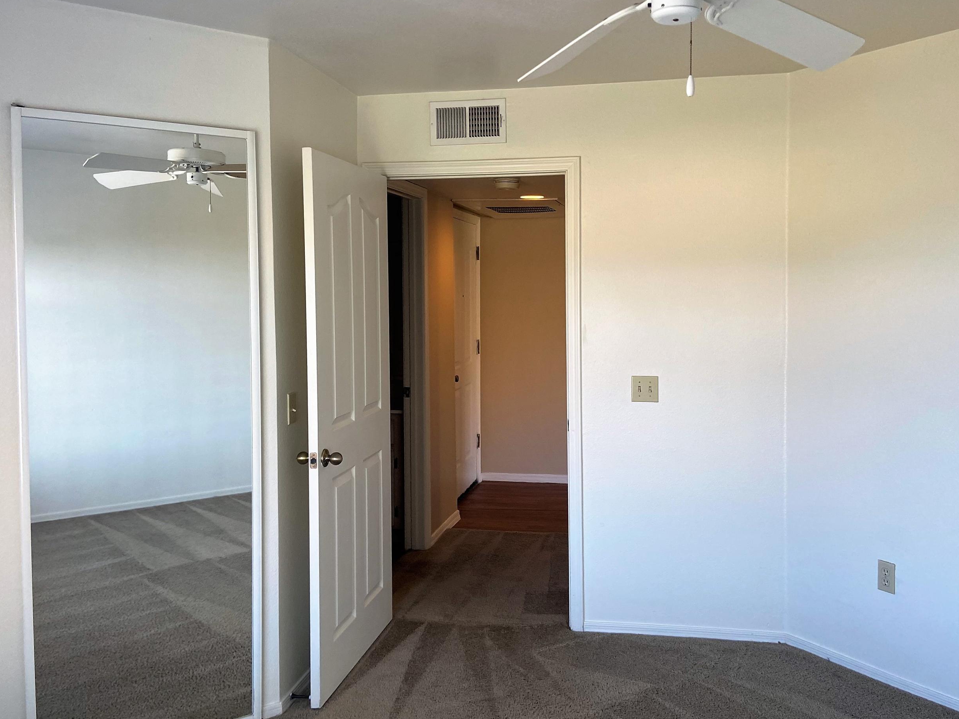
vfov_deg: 44.1
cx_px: 526
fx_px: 886
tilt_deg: -1.5
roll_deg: -0.1
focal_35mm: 32
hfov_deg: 56.7
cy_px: 325
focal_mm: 4.25
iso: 100
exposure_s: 1/121
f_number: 1.8
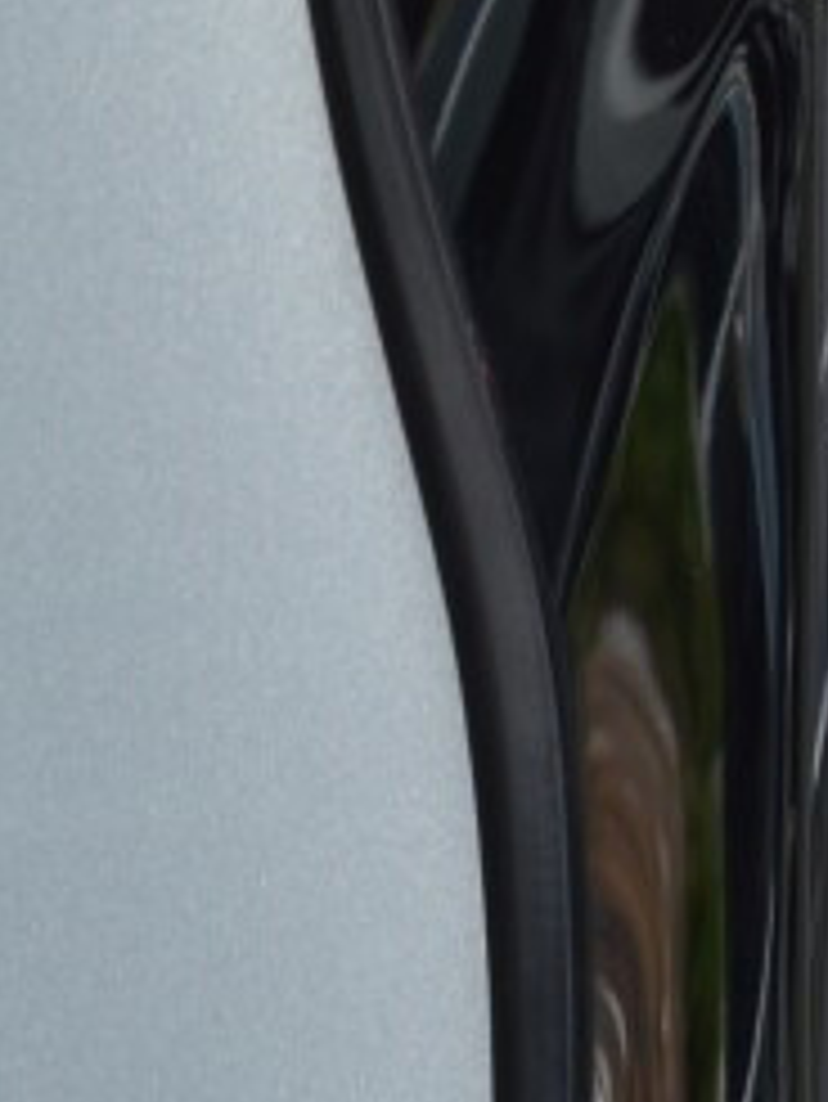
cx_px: 1611
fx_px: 7201
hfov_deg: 6.4
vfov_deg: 8.7
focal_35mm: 226
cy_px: 1282
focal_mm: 32
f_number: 8
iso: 100
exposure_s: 1/250
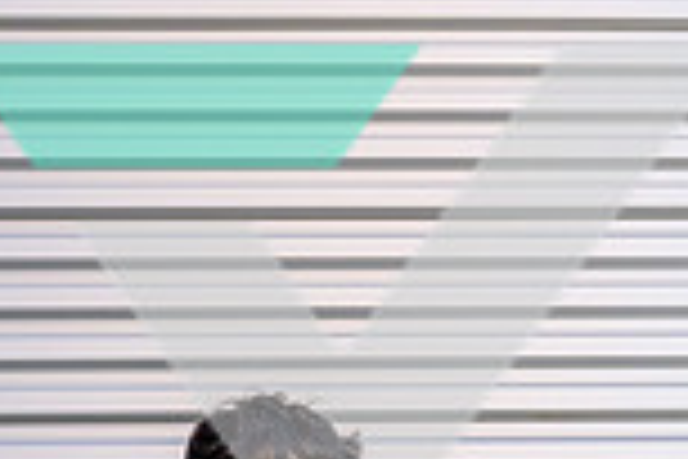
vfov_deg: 13.5
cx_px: 1111
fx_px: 1739
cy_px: 830
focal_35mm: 91
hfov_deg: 18.9
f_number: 8
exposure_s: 1/125
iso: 500
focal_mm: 24
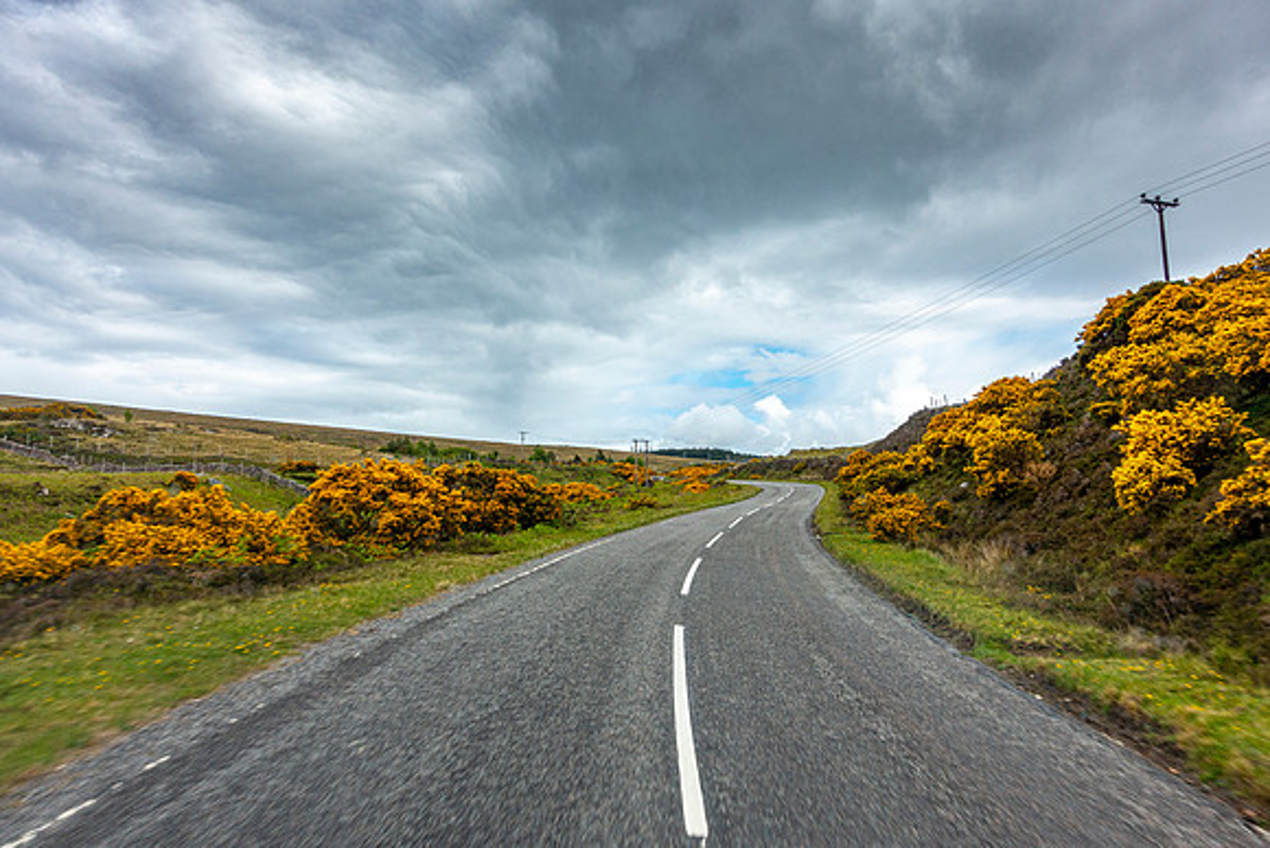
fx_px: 847
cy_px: 424
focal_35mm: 24
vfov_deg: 53.2
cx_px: 635
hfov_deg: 73.7
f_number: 7.1
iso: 125
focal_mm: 8.8
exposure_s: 1/250
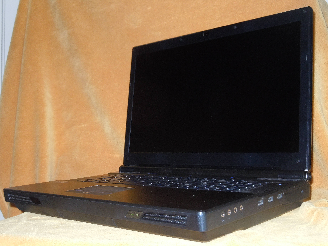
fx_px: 426
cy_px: 123
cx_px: 164
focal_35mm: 45
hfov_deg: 42.1
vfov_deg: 32.2
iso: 320
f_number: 4.6
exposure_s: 1/30
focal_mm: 8.1
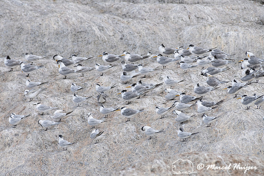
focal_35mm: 633
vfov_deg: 2.2
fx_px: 4646
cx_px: 125
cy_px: 93
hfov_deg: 3.3
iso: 800
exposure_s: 1/1600
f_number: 10
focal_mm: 600
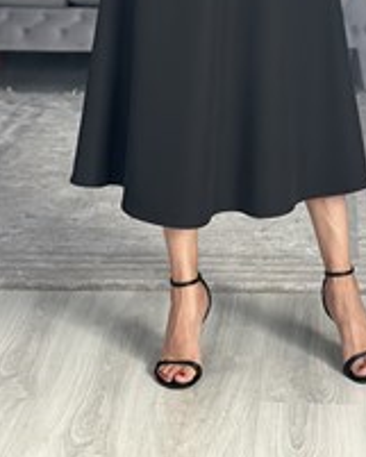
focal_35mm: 118
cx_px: 193
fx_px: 1597
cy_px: -109
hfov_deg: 13.1
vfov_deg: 15.6
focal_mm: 6.86
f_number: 1.78
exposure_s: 1/88
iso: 125
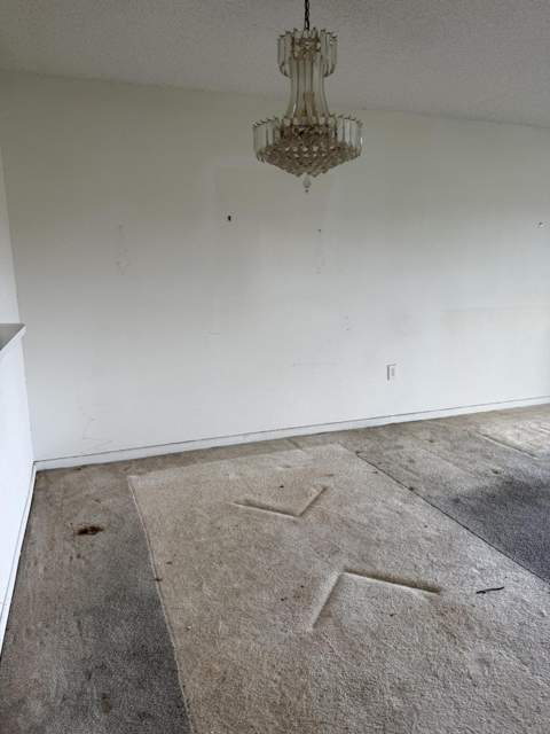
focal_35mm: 24
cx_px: 275
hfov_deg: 56.8
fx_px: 508
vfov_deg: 71.6
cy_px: 367
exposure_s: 1/120
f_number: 1.78
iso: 125
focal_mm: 6.76
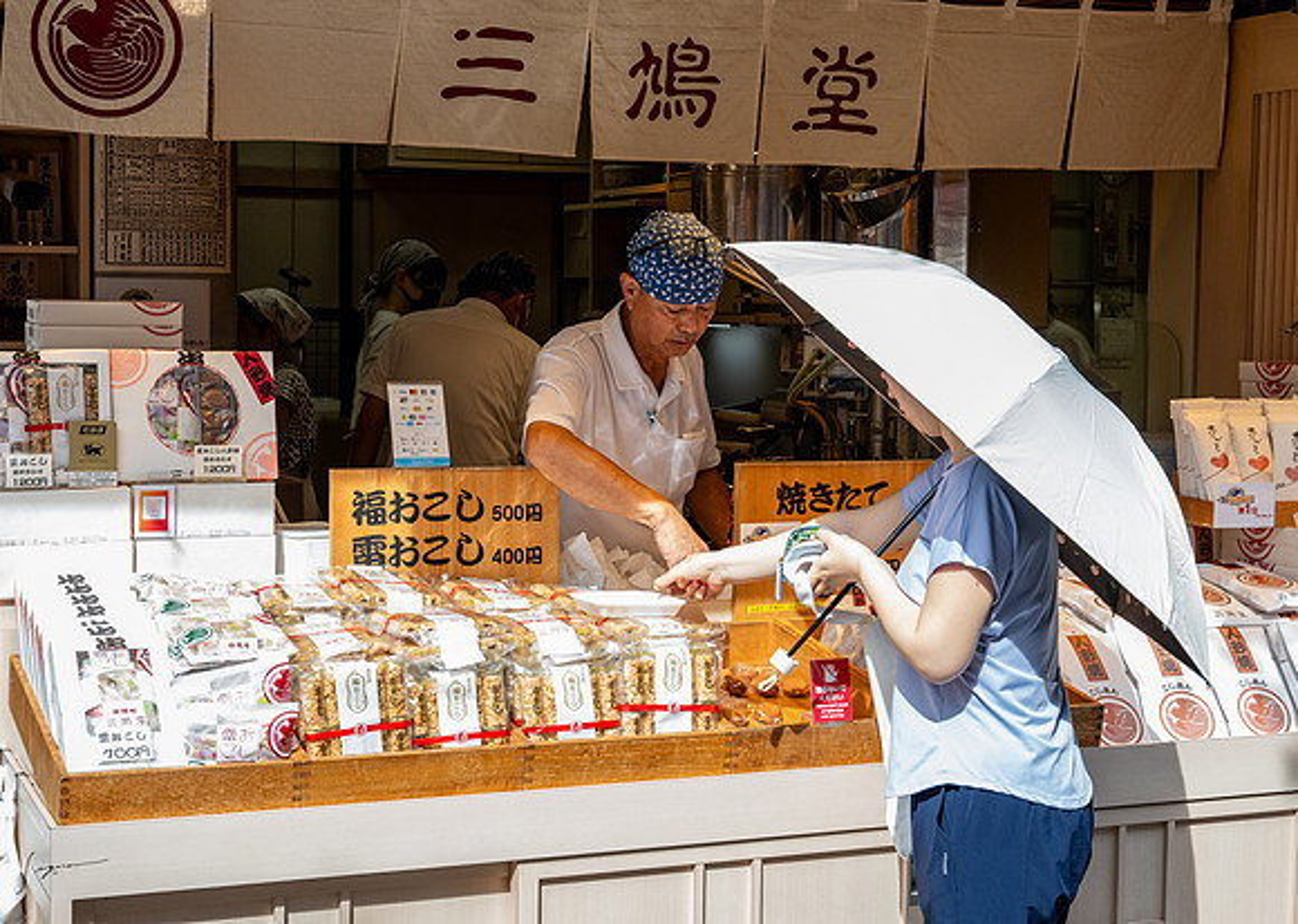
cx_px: 597
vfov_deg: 24.4
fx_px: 2135
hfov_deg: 33.8
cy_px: 421
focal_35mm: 58
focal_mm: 48
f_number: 8
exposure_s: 1/320
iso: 720
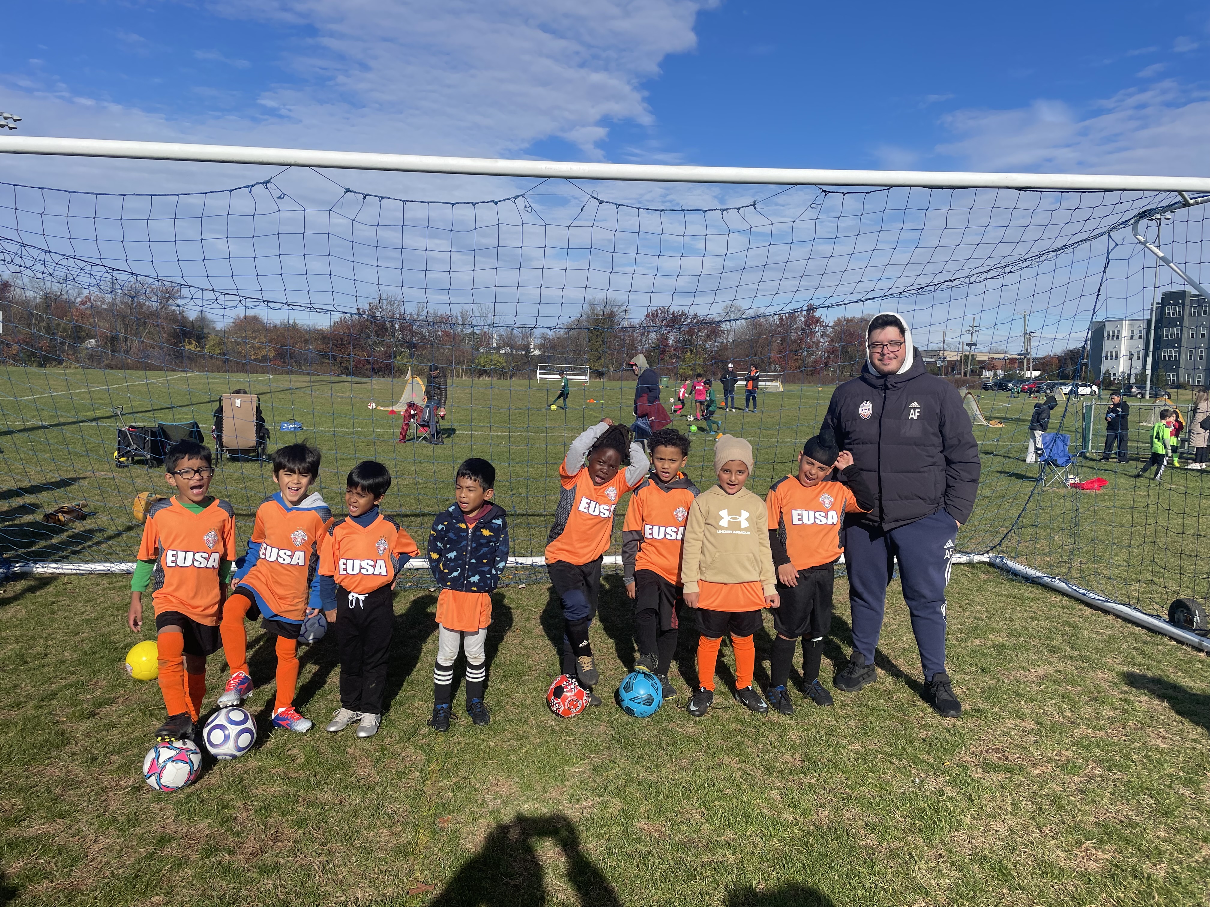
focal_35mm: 26
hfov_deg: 67.3
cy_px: 454
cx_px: 605
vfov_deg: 53.1
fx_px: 909
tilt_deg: -3.9
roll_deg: -2.2
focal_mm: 4.2
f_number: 1.6
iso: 32
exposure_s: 1/4000
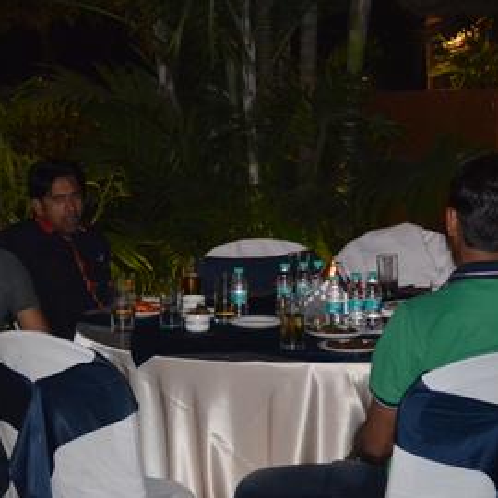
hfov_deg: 15.4
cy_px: 263
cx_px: 221
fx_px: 1839
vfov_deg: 15.4
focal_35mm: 113
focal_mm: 40
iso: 3200
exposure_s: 1/60
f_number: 5.3
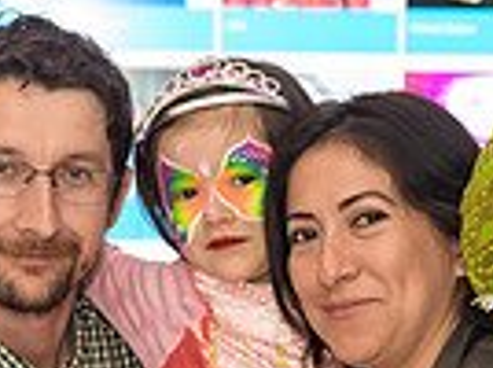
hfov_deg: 9.9
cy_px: 410
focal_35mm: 200
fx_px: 2843
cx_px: 195
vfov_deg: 7.4
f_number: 3.2
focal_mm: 48
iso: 800
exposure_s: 1/125
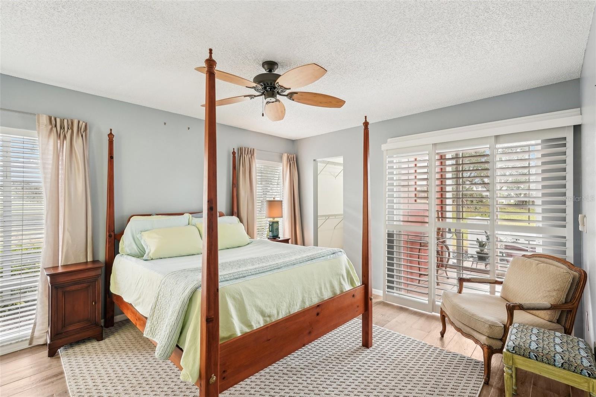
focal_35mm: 16
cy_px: 198
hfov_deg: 95.0
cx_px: 298
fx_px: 273
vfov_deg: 72.0
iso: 400
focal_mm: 16.5
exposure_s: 1/13
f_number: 8
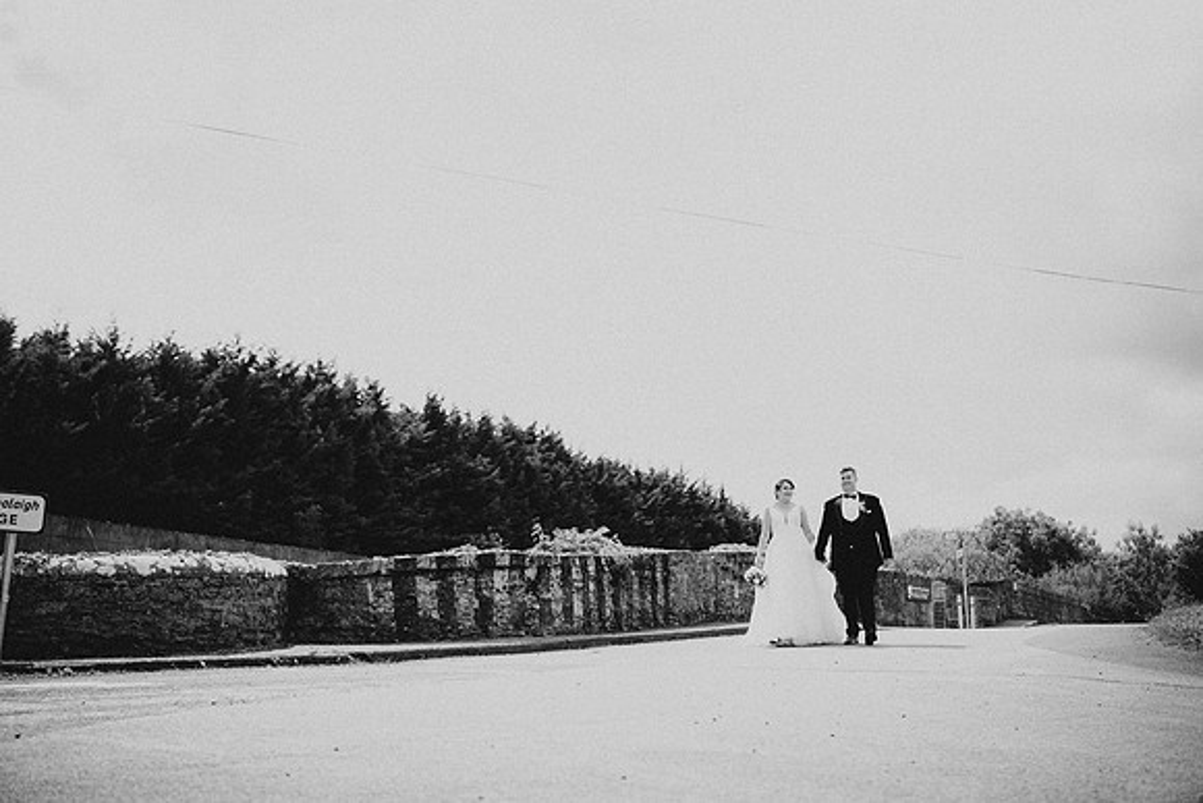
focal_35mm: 35
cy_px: 402
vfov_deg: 37.9
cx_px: 602
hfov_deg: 54.4
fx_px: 1170
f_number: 1.8
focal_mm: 35
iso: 100
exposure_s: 1/8000
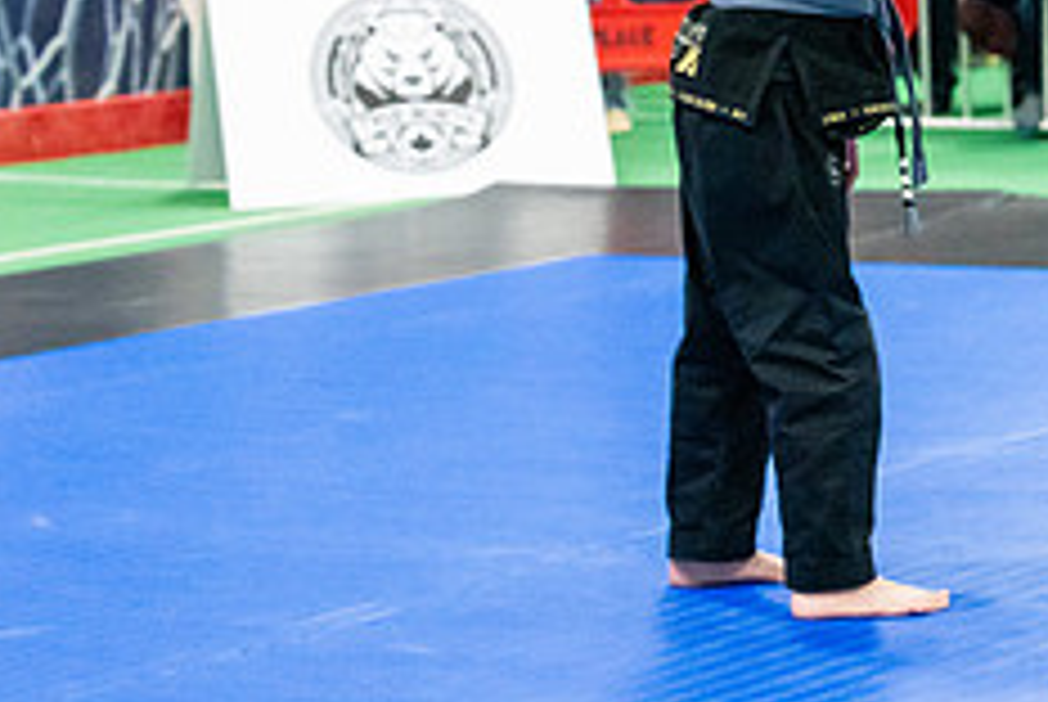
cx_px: 1192
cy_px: 2
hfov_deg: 11.6
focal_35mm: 174
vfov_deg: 7.9
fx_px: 5072
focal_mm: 70
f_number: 4
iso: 6400
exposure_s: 1/400
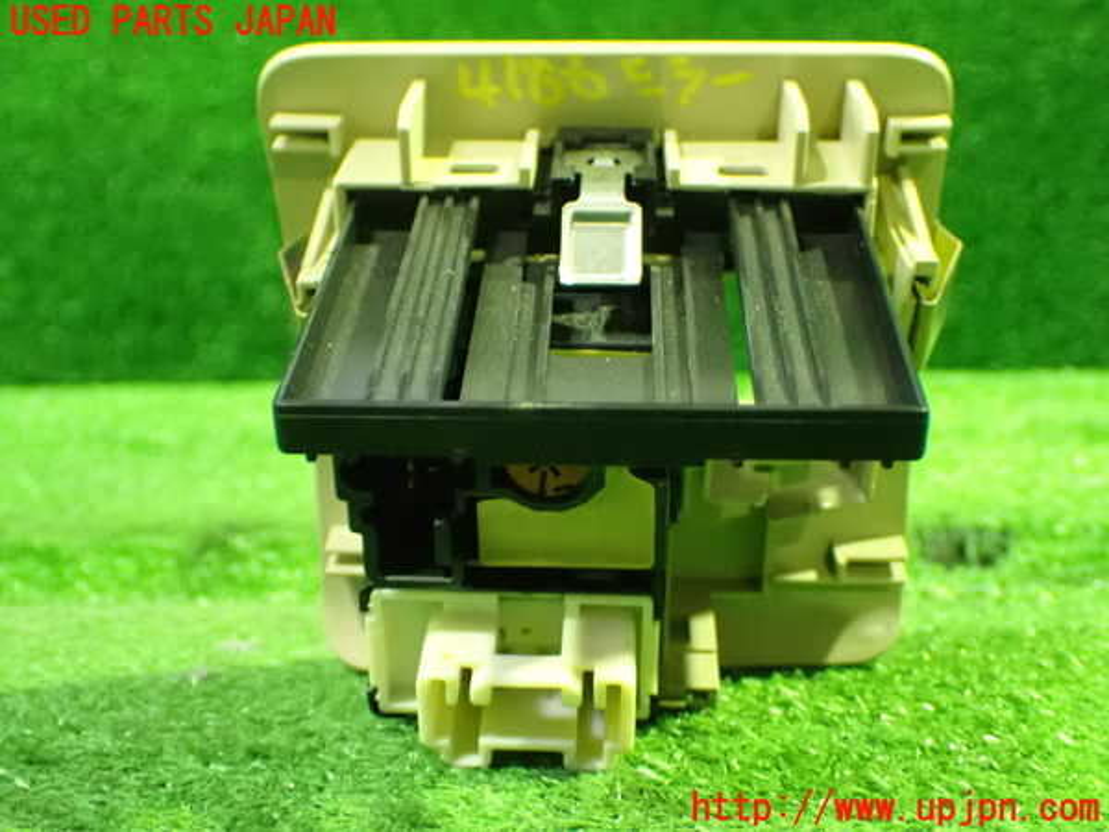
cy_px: 416
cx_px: 554
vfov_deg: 32.9
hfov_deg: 42.9
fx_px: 1410
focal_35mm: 44
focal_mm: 7.84
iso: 1600
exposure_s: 1/20
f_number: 2.9
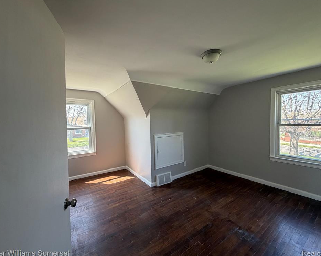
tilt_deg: -2.3
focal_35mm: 15
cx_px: 161
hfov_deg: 96.8
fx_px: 142
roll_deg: +1.3
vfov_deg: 84.0
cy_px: 127
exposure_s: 1/121
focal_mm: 2.22
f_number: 2.2
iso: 125
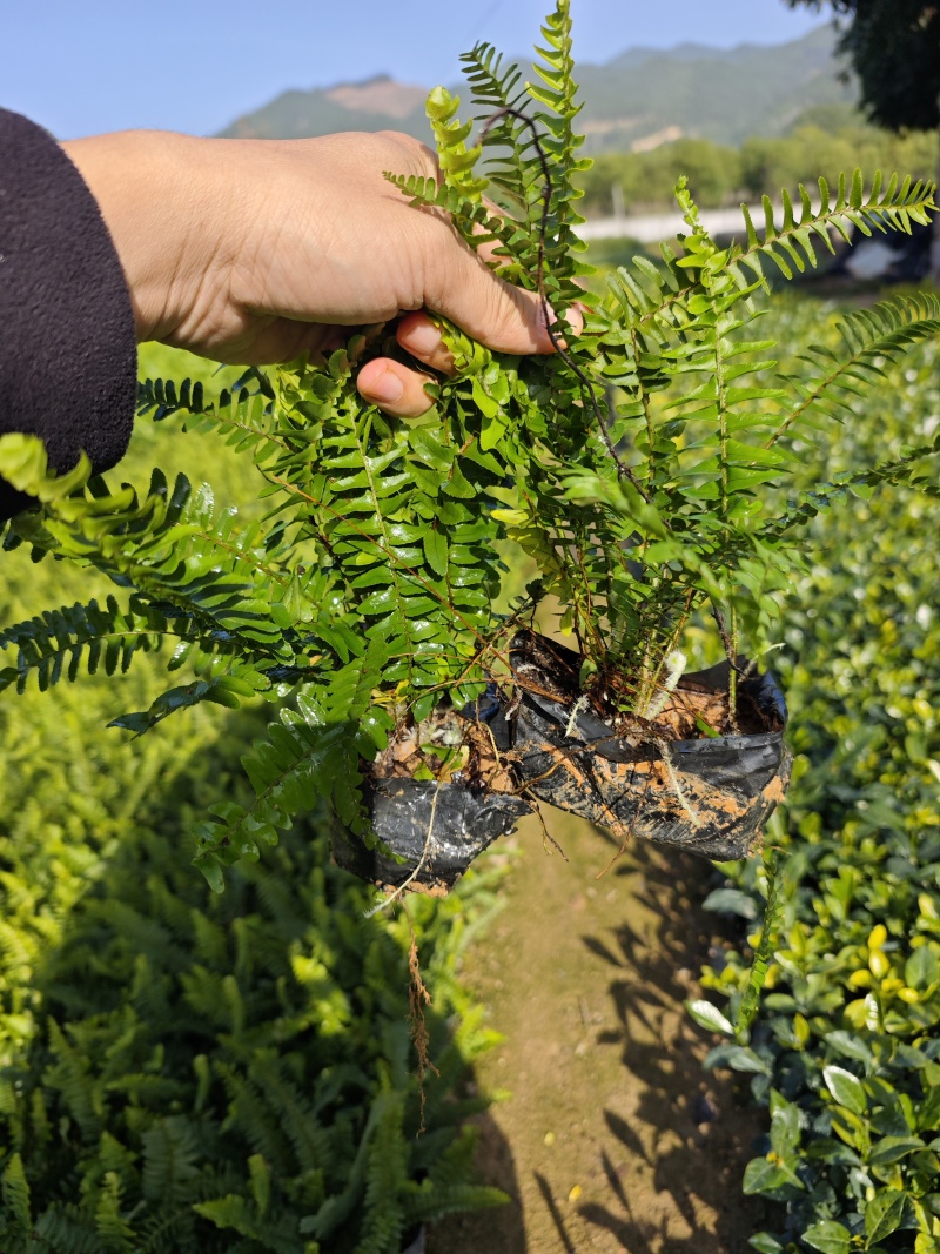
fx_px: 833
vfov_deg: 73.9
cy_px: 627
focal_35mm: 23
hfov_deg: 58.9
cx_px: 470
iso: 50
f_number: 1.6
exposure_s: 1/1967
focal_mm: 6.55
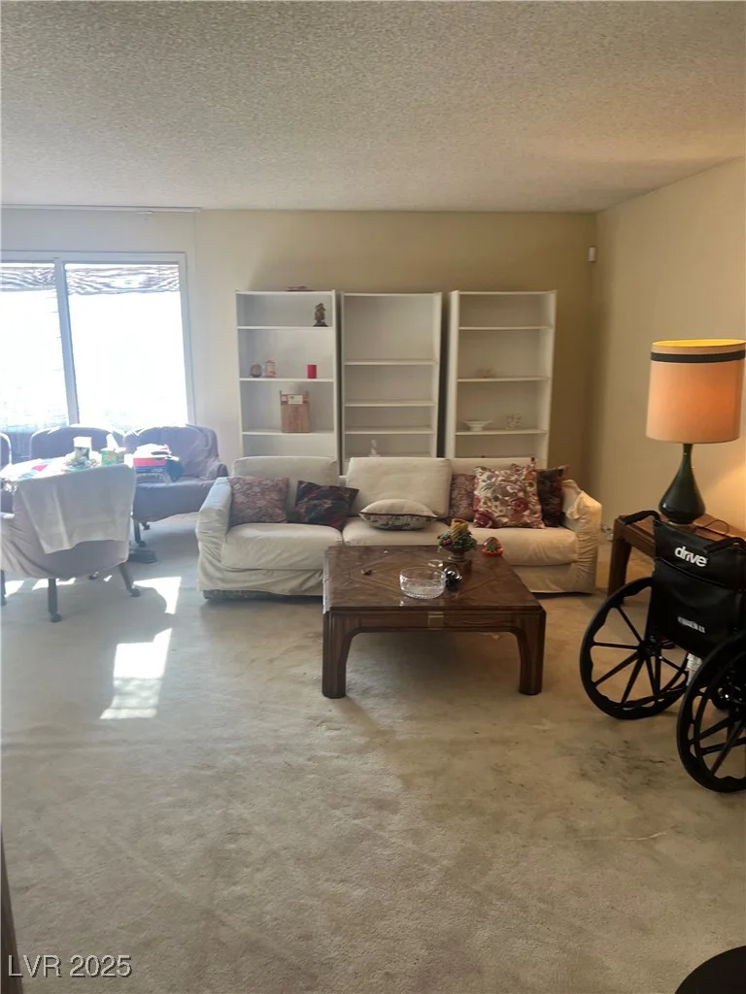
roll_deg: -1.7
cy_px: 497
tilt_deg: -10.5
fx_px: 747
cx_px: 373
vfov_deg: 67.3
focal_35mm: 26
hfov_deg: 53.1
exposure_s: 1/60
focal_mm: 5.7
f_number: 1.5
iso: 64
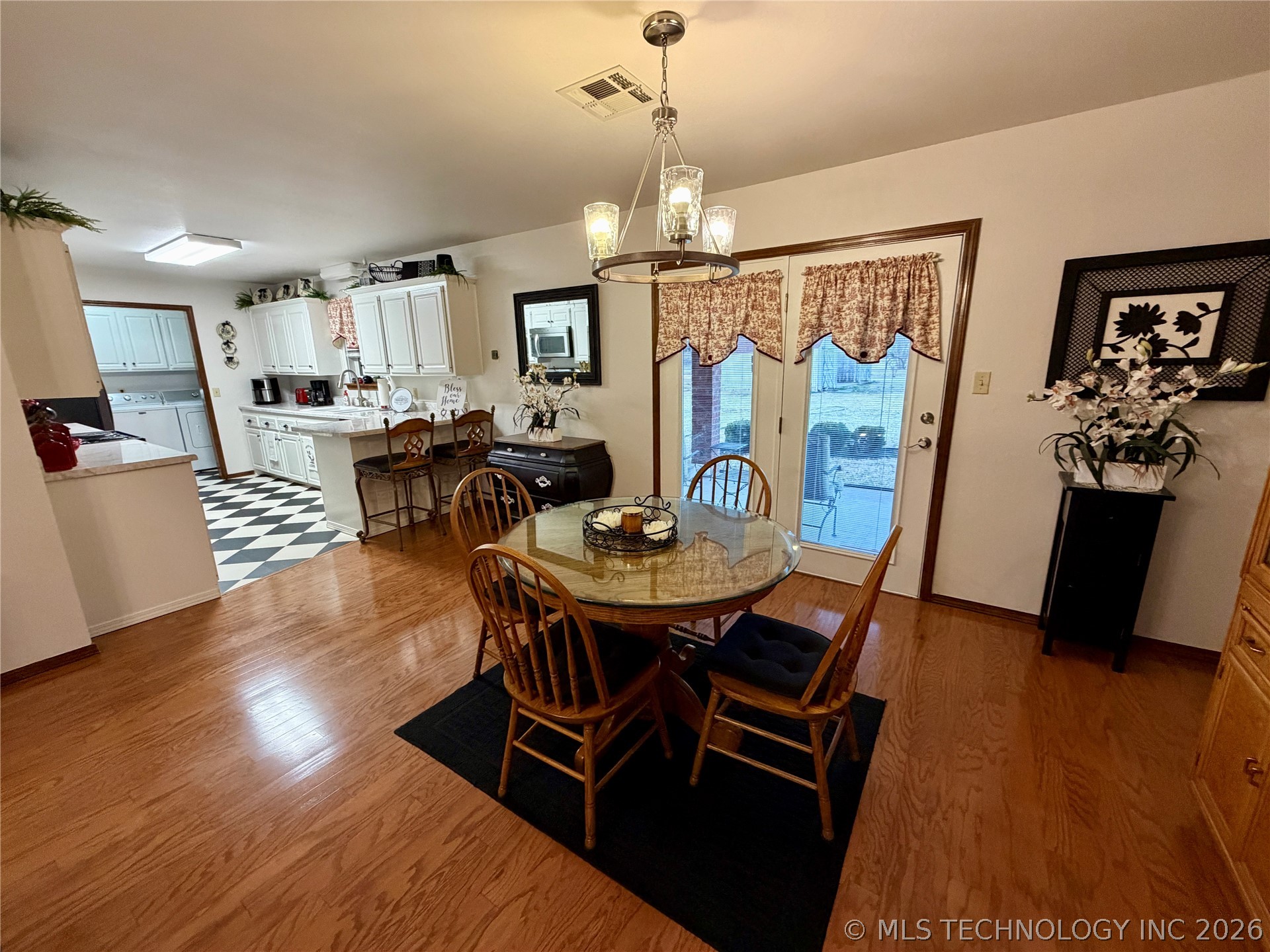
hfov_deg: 102.1
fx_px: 514
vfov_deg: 85.7
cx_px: 635
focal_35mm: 14
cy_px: 476
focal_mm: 2.22
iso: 320
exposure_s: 1/60
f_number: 2.2
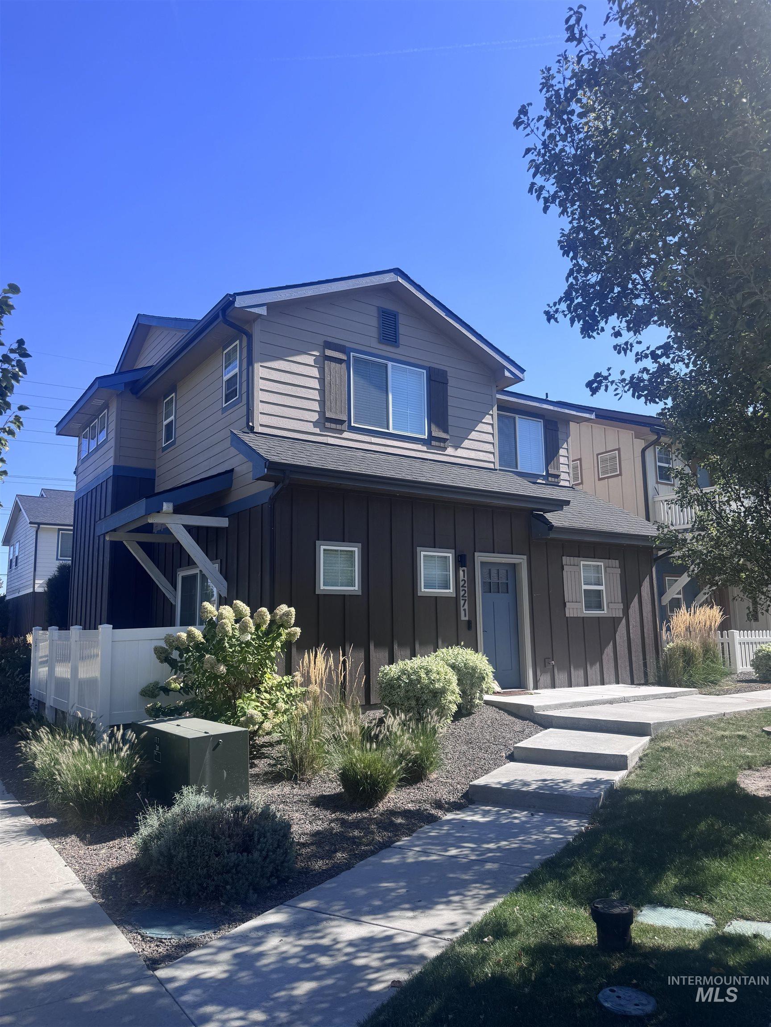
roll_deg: +1.0
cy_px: 514
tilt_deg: +8.1
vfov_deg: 71.6
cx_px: 386
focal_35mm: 24
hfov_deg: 56.8
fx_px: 713
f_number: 1.78
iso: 80
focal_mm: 6.76
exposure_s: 1/2833
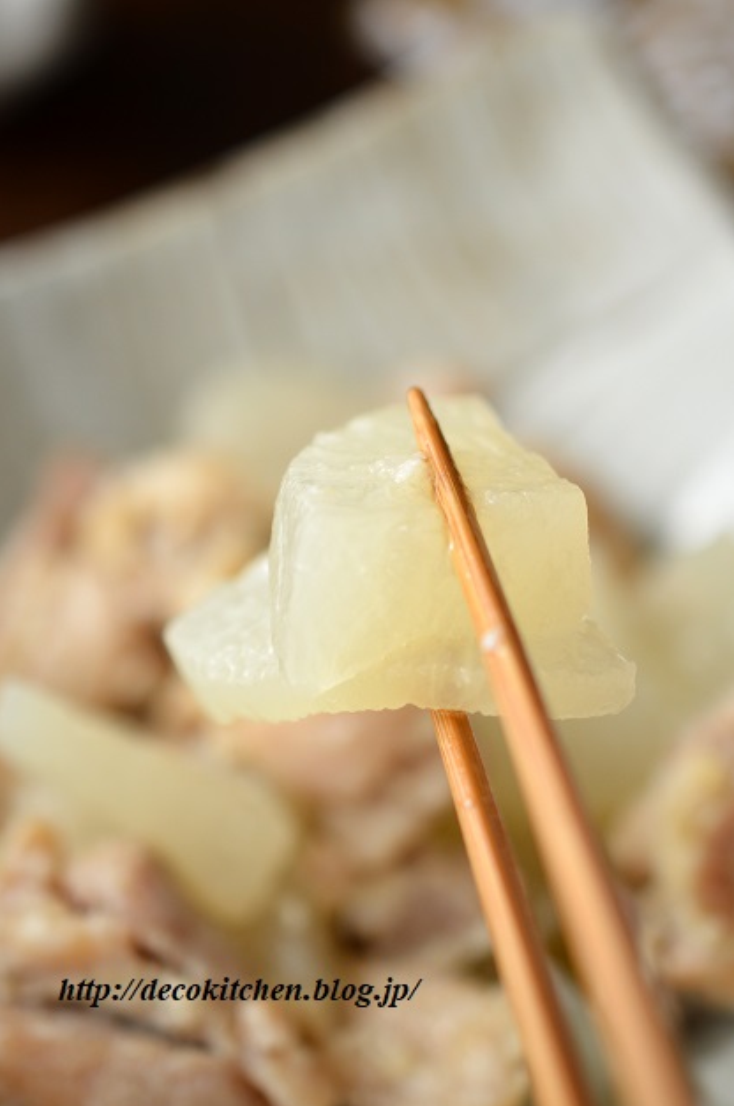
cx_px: 378
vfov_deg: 30.1
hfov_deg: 20.2
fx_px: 2056
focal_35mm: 67
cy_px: 501
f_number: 3.2
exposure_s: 1/640
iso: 200
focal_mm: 40
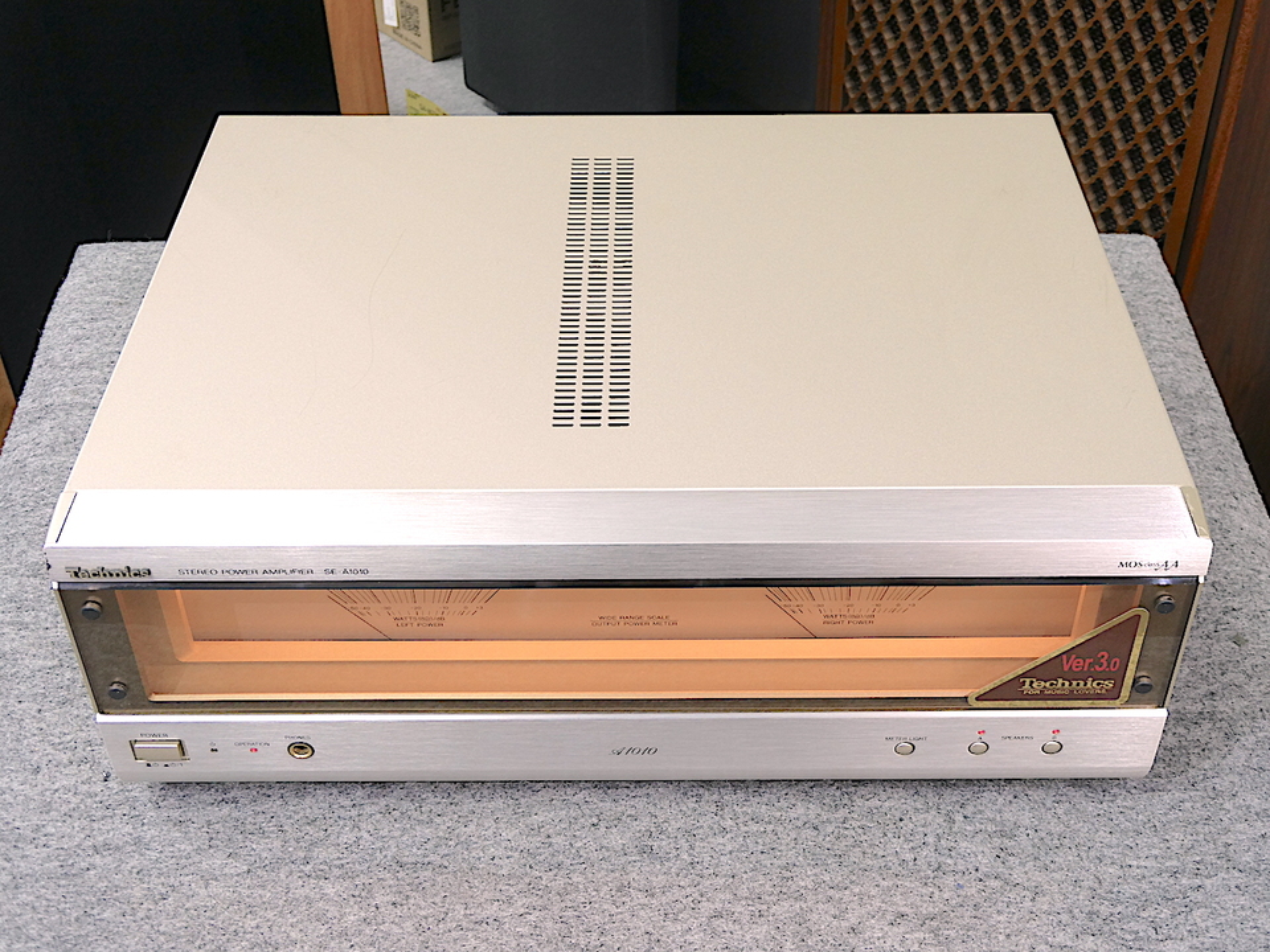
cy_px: 476
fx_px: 1614
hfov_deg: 42.9
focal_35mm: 44
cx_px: 635
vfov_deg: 32.9
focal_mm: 7.8
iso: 200
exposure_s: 1/8
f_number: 3.9
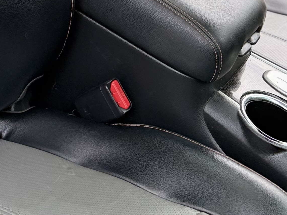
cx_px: 78
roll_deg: -11.3
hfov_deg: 22.8
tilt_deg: -10.8
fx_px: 705
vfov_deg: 15.1
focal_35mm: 85
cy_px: -172
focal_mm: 6.76
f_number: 1.78
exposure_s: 1/632
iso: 80
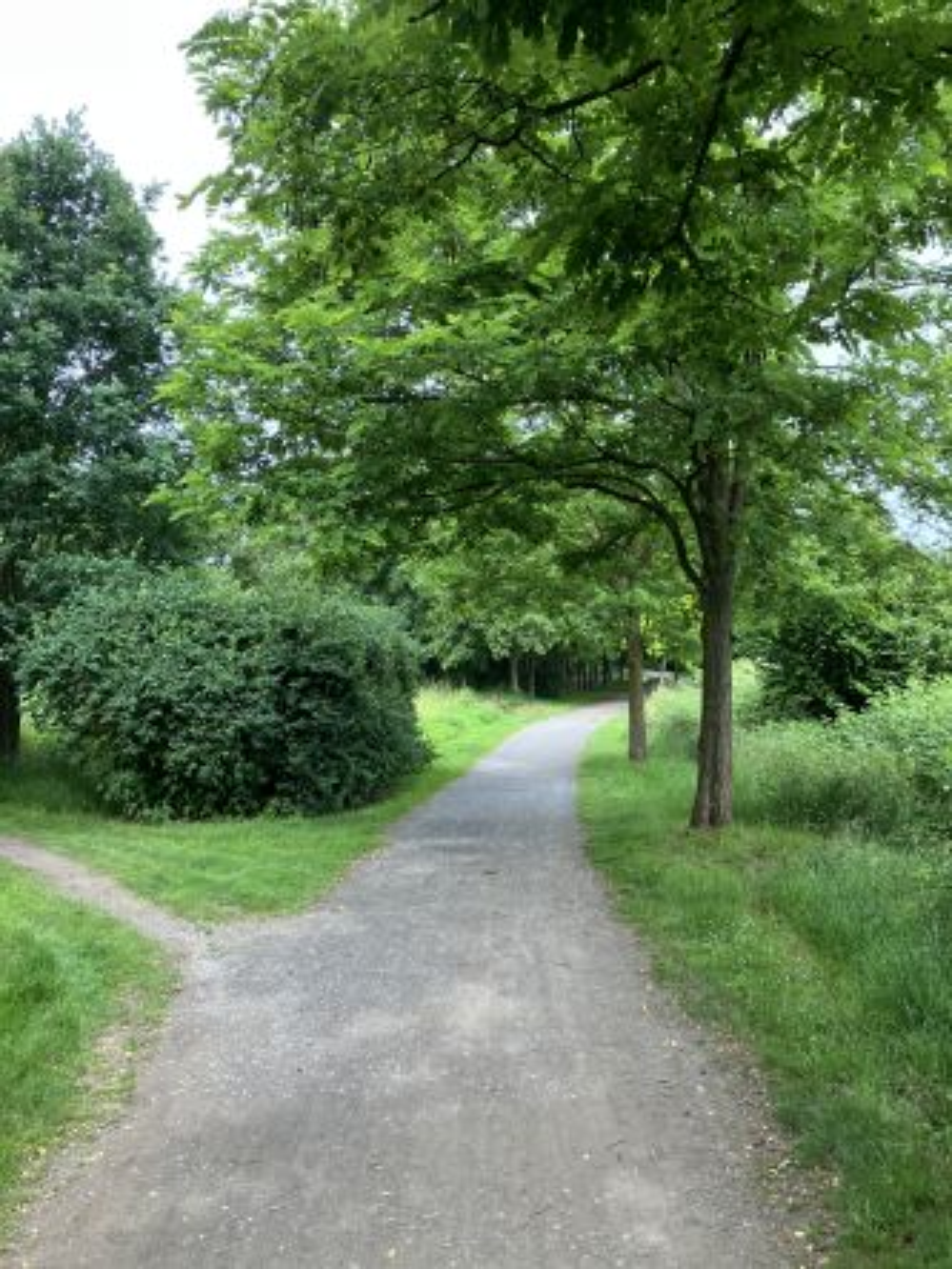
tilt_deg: +4.8
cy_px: 634
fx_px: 1027
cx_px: 476
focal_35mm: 28
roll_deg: +0.8
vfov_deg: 63.4
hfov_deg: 49.7
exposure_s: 1/224
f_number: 1.8
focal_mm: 3.99
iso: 25
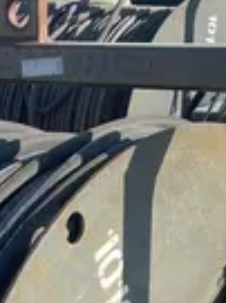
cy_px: 578
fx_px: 1229
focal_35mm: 141
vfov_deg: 12.5
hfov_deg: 10.4
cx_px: 9
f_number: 1.6
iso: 32
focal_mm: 4.2
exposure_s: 1/1401
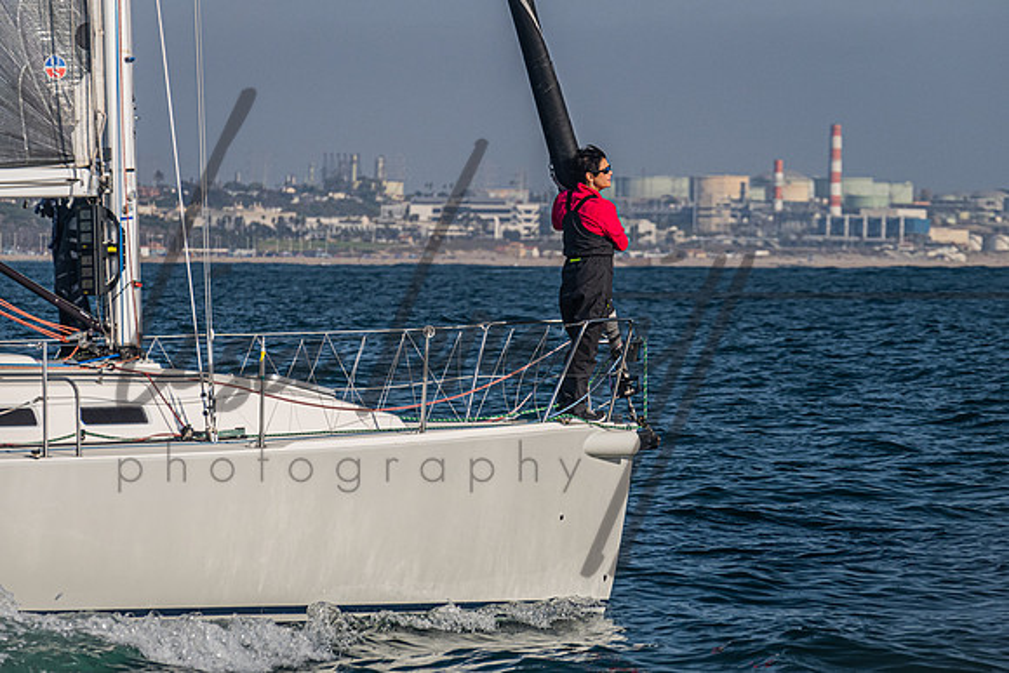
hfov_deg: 6.8
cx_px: 526
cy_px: 171
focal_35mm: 303
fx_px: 8495
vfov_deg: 4.5
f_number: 6.3
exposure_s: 1/1600
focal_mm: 200
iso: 400
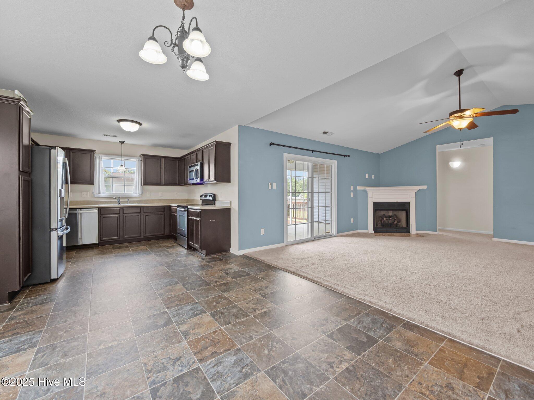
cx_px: 267
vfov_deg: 85.7
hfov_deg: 102.1
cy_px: 200
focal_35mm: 14
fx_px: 216
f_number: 5.6
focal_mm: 7
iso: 200
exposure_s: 1/5
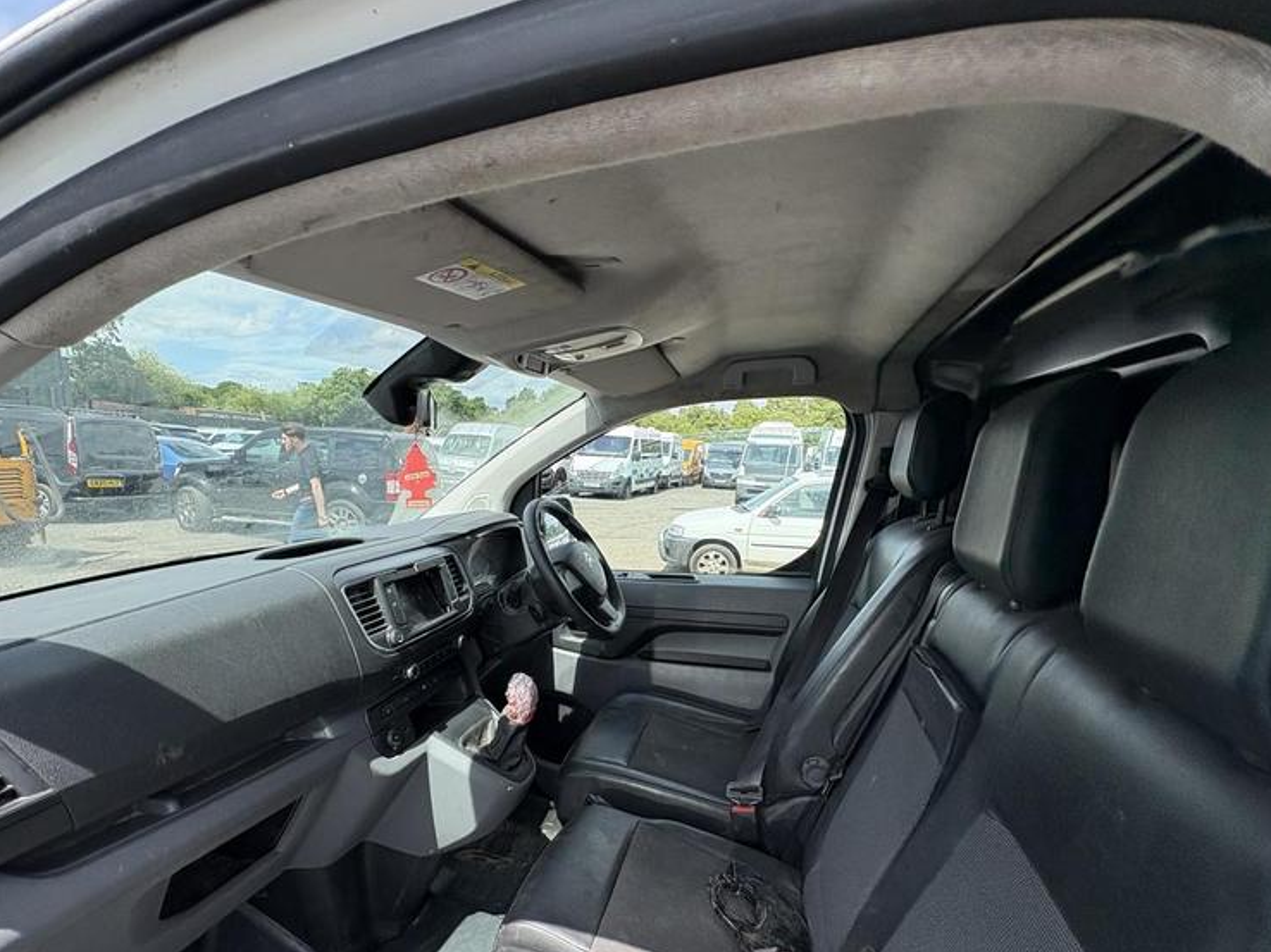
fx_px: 624
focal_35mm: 17
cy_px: 572
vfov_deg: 73.9
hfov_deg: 90.8
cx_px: 572
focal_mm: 2.22
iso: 64
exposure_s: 1/771
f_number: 2.2
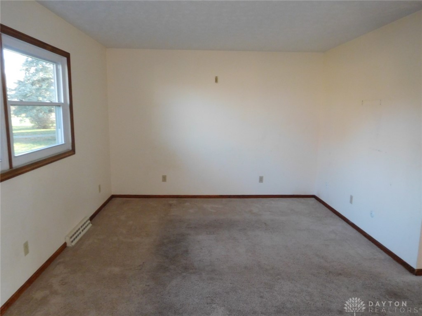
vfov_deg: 54.9
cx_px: 211
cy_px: 158
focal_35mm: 25
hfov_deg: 69.4
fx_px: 305
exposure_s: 1/30
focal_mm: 4.5
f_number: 3.4
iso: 320
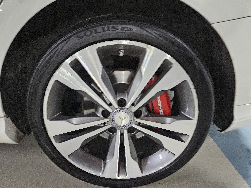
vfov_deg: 58.9
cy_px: 94
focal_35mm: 23
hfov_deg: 73.9
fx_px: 167
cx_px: 126
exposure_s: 1/40
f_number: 1.8
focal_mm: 5.4
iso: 640
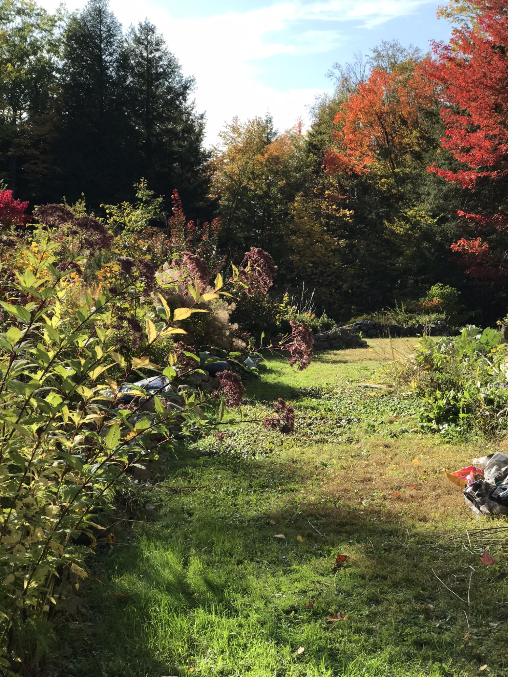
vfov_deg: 33.8
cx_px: 254
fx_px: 1115
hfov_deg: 25.7
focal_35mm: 57
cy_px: 338
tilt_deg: -2.7
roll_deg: +0.8
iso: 20
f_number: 2.8
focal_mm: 6.6
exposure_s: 1/515
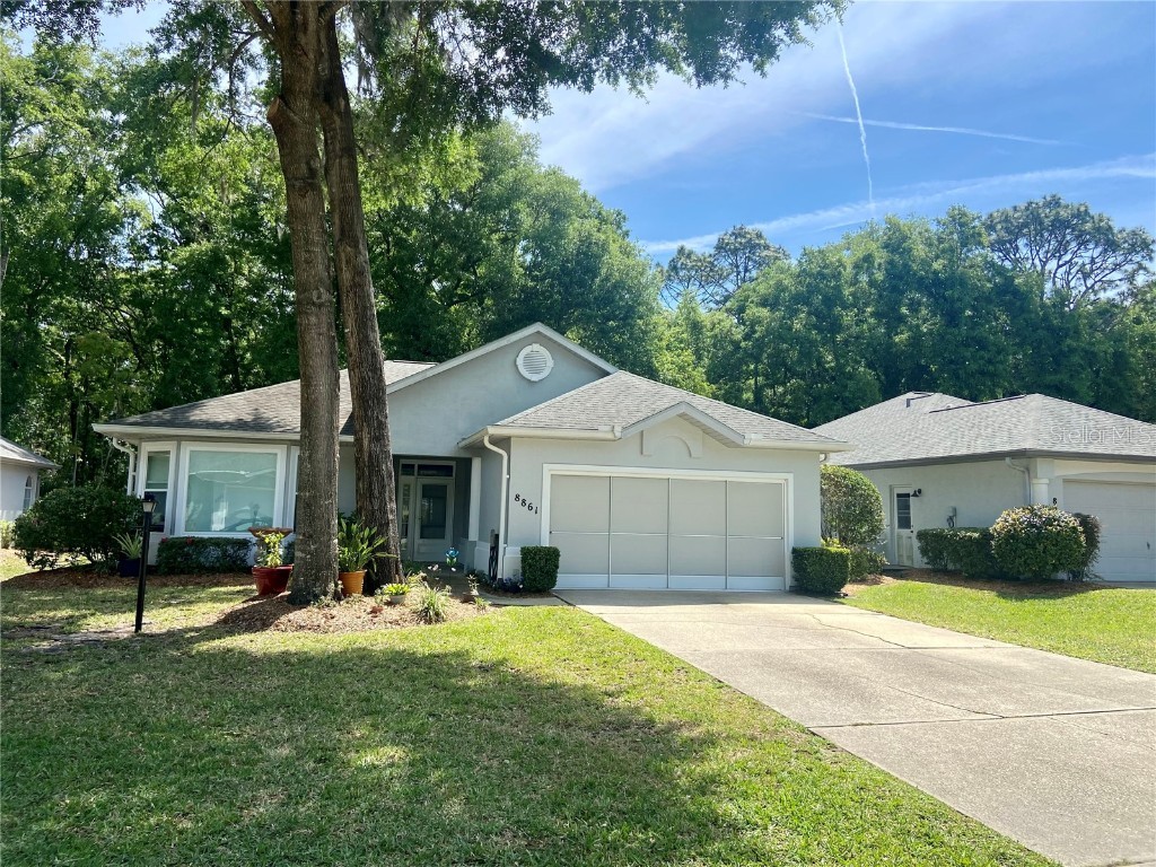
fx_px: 868
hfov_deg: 67.3
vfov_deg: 53.1
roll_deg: -1.3
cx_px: 578
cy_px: 434
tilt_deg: +5.6
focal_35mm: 26
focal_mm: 4.25
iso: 32
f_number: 1.8
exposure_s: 1/1629
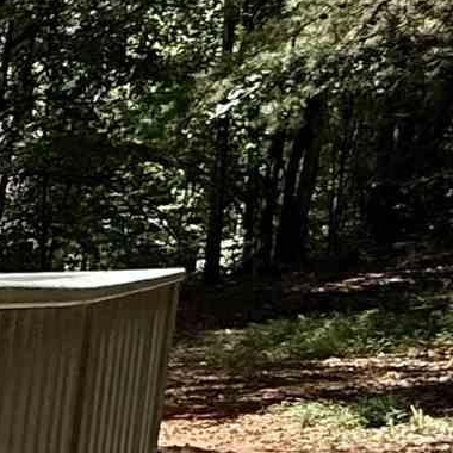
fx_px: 1481
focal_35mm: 100
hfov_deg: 11.3
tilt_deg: -12.0
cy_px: 615
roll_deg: +1.1
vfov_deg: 16.3
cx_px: -882
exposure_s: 1/1145
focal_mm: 2.22
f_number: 2.2
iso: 50
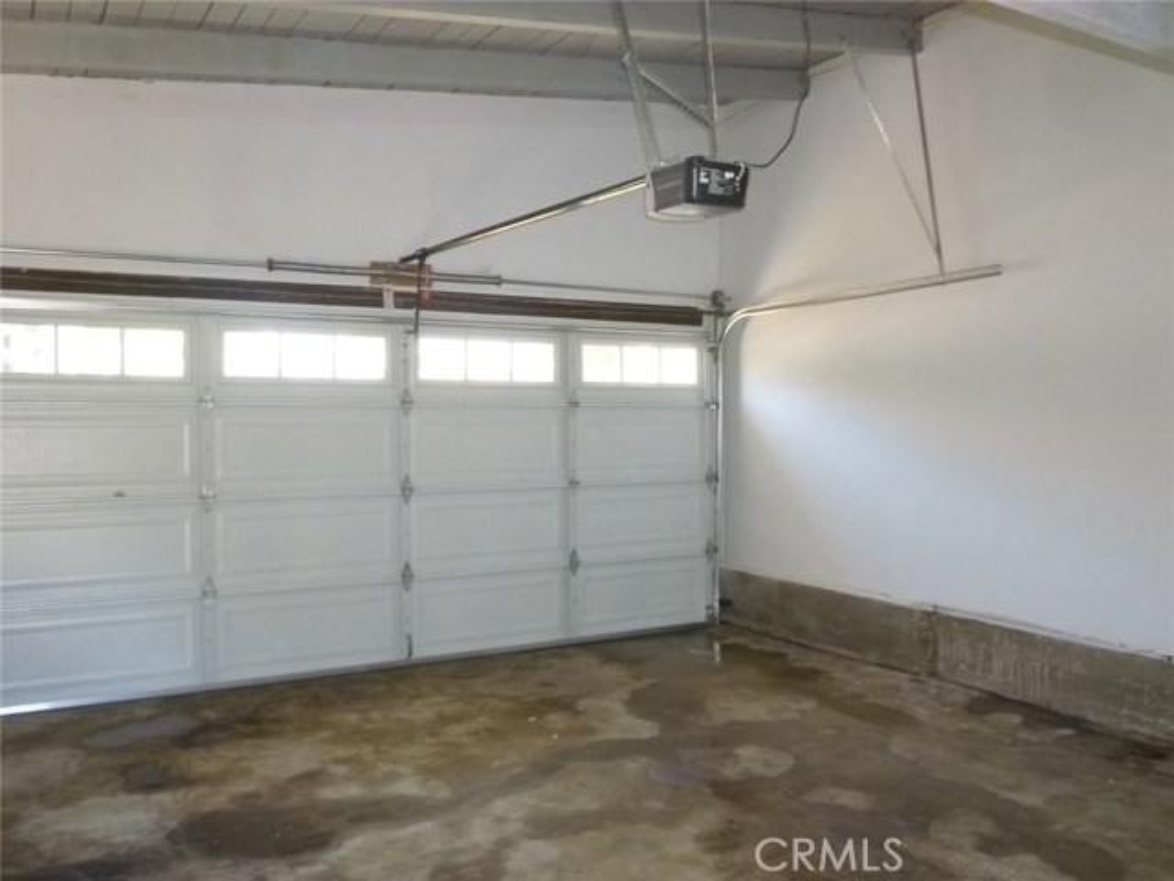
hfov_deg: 61.7
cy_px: 440
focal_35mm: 29
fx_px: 984
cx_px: 587
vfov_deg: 48.2
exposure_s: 1/60
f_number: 3.3
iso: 400
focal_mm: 5.2
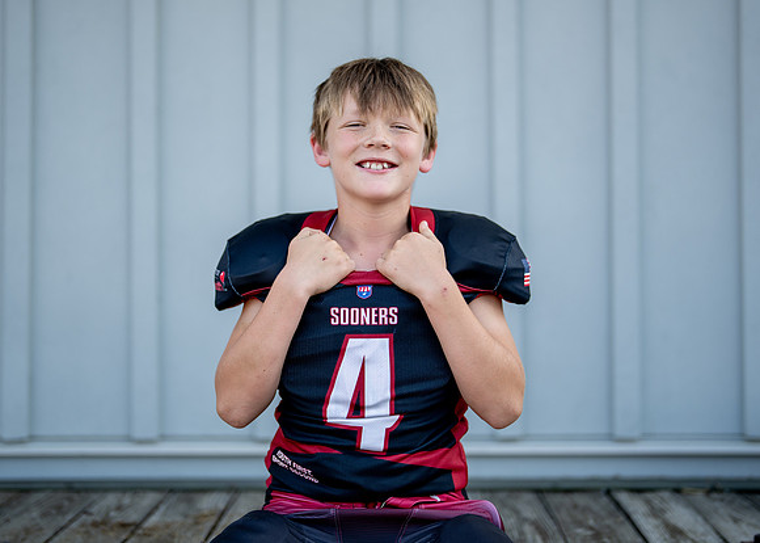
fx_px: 1298
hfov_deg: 32.6
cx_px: 383
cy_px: 238
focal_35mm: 60
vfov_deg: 23.6
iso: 100
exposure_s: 1/1600
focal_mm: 50
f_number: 1.2
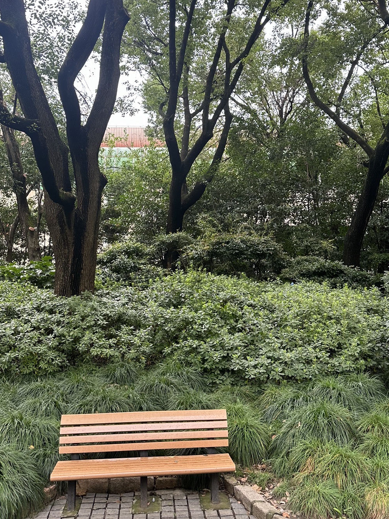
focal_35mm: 36
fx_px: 539
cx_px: 182
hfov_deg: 39.6
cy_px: 189
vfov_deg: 50.7
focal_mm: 6.86
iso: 80
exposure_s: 1/296
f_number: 1.78
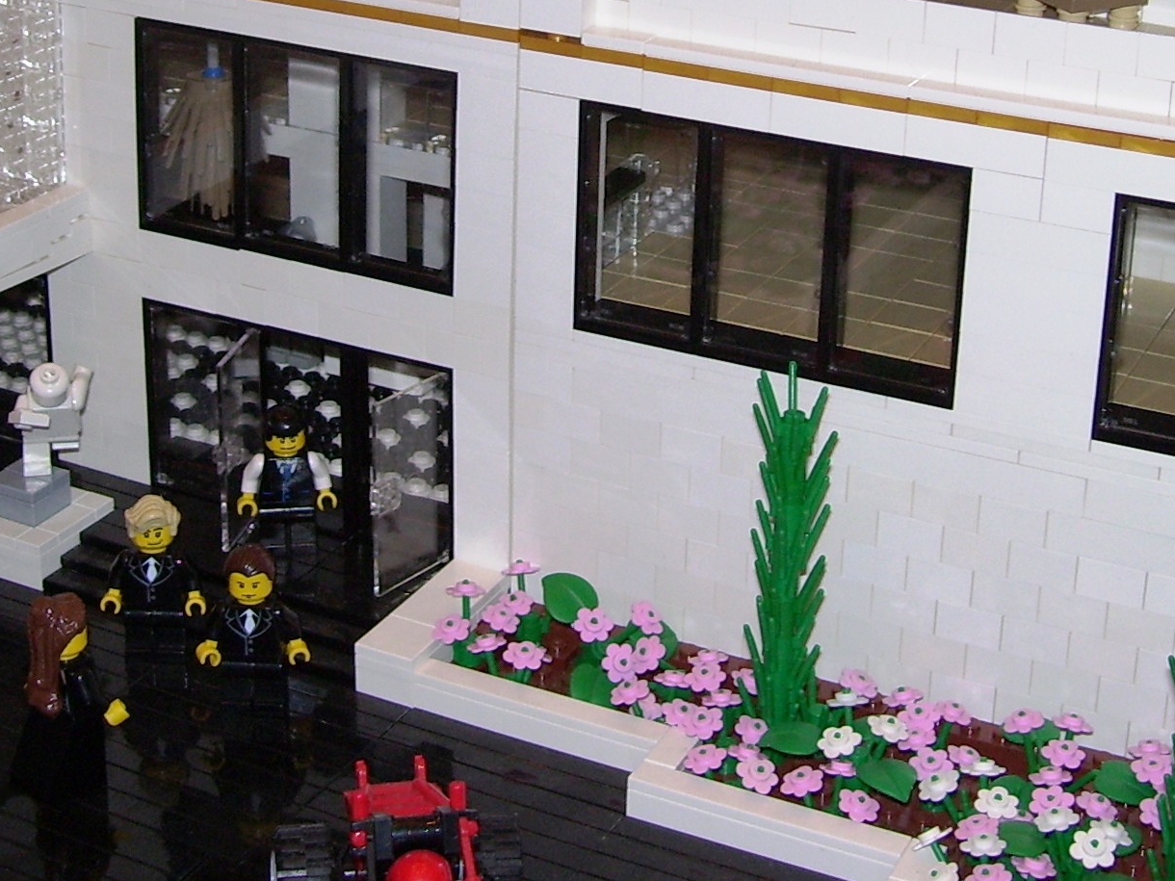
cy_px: 89
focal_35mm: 68
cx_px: 573
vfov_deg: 21.2
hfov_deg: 28.6
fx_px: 2308
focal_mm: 6
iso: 80
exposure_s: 1/60
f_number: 2.7
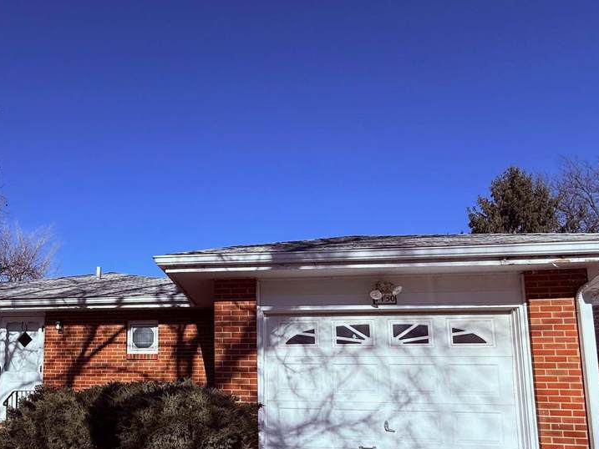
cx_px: 184
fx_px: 433
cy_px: 320
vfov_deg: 53.1
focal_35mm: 25
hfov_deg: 66.8
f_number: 2.2
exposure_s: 1/2237
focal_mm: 2.22
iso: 50
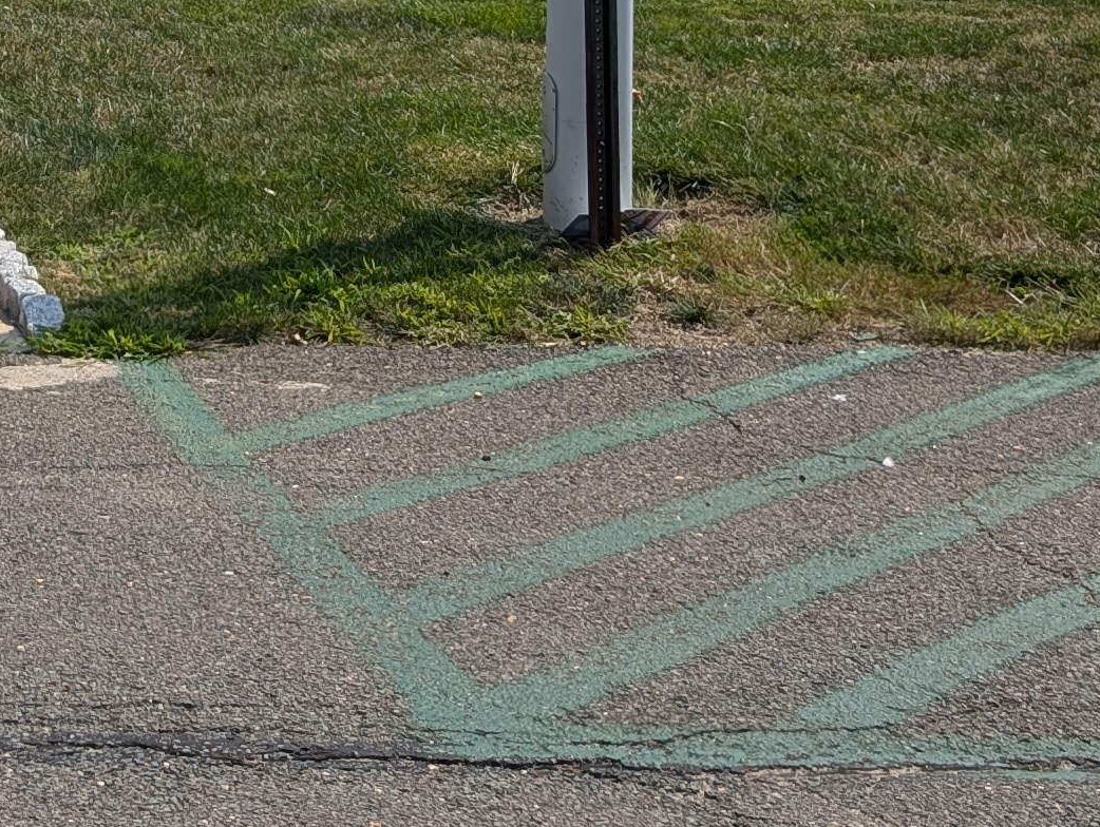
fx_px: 2991
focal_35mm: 94
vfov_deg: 14.9
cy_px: -302
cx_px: -401
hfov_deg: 19.0
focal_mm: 6.9
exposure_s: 1/1443
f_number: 1.68
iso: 20
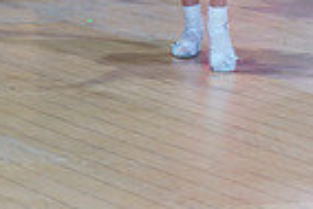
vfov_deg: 4.7
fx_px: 2489
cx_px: 187
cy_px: -192
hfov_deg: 7.2
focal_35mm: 286
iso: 200
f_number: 2.8
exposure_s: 1/60
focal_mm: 70
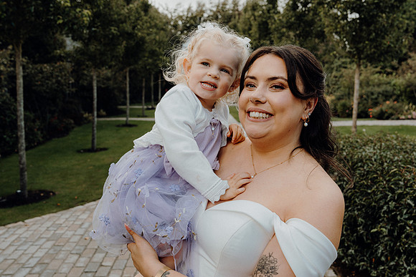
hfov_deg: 53.1
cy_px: 138
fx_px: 416
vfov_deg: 36.9
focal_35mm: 36
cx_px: 208
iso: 160
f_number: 5.6
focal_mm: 36
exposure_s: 1/160
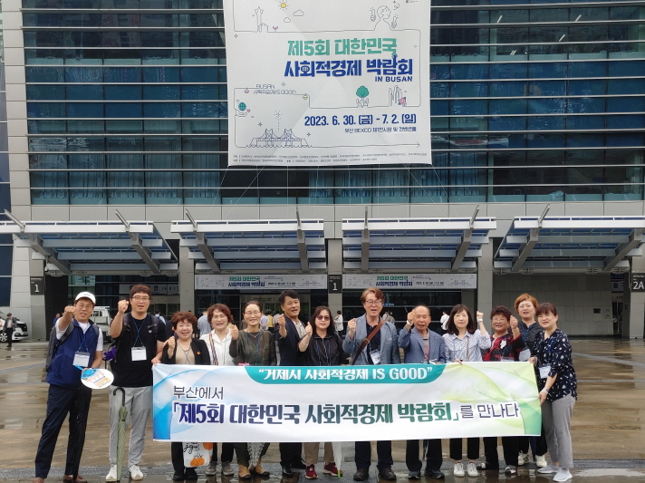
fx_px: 726
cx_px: 322
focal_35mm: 39
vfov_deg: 36.8
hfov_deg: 47.9
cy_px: 242
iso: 50
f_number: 1.8
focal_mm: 4.36
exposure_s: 1/746
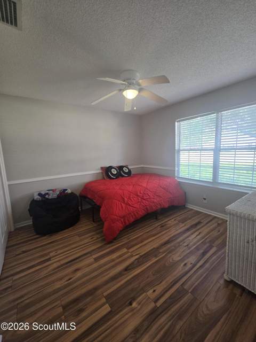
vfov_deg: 106.2
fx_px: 128
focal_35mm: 13
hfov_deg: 89.9
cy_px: 171
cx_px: 128
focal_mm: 2.2
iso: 200
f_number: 2.2
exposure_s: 1/60
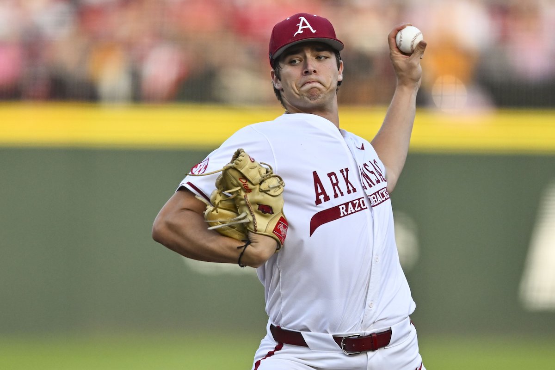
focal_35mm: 600
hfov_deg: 3.4
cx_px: 278
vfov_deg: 2.3
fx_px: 9249
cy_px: 185
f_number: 2.8
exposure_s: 1/4000
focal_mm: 400
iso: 1000
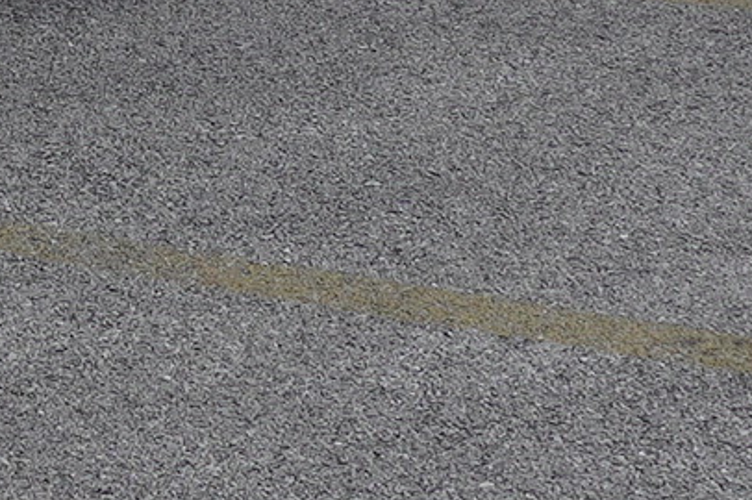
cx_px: -678
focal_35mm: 200
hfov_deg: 9.7
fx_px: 4174
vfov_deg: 6.3
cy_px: -948
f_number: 9
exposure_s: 1/125
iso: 100
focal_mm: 18
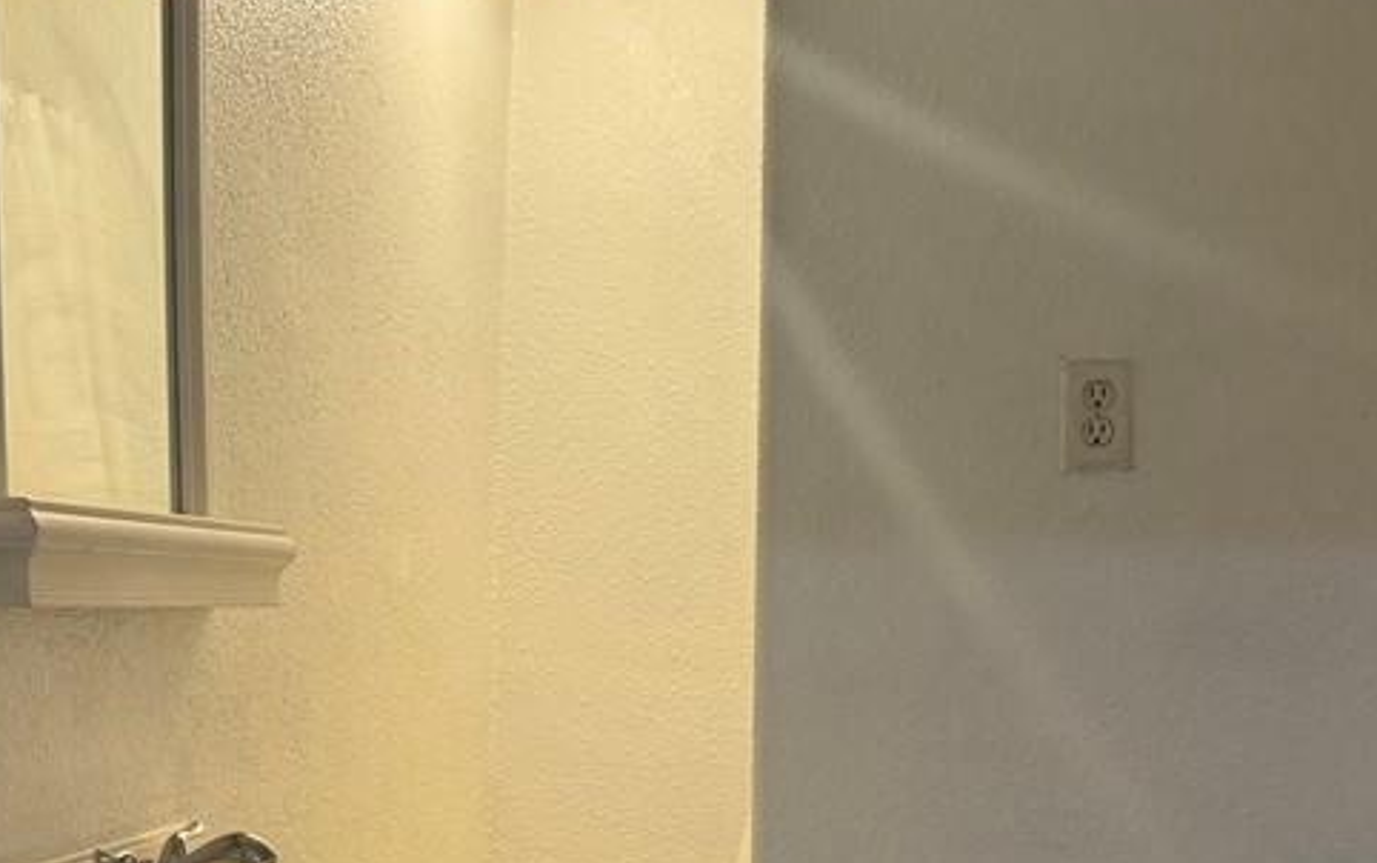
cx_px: 649
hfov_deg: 37.5
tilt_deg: -7.9
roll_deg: -0.6
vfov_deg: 23.0
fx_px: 2028
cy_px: 877
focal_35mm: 54
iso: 160
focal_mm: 6.76
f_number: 1.78
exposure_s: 1/60
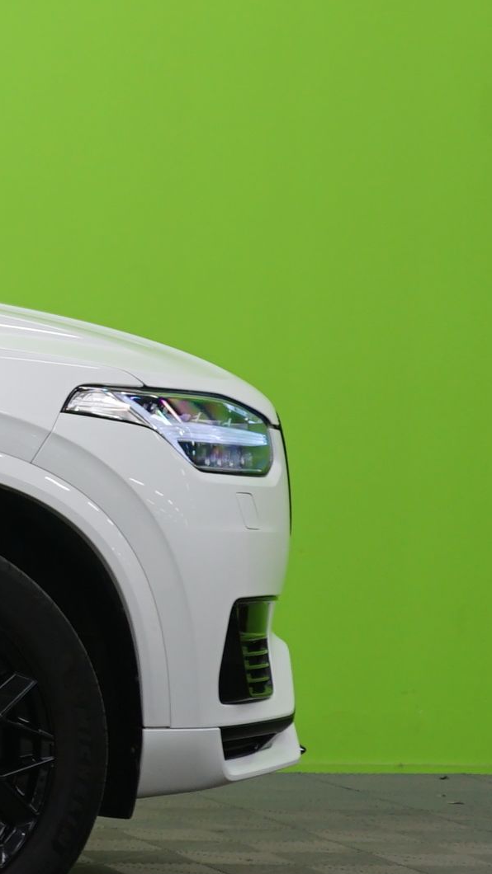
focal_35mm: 175
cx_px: -1085
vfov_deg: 12.3
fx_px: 4060
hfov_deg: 6.3
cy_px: 222
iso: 400
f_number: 5
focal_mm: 45
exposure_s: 1/10
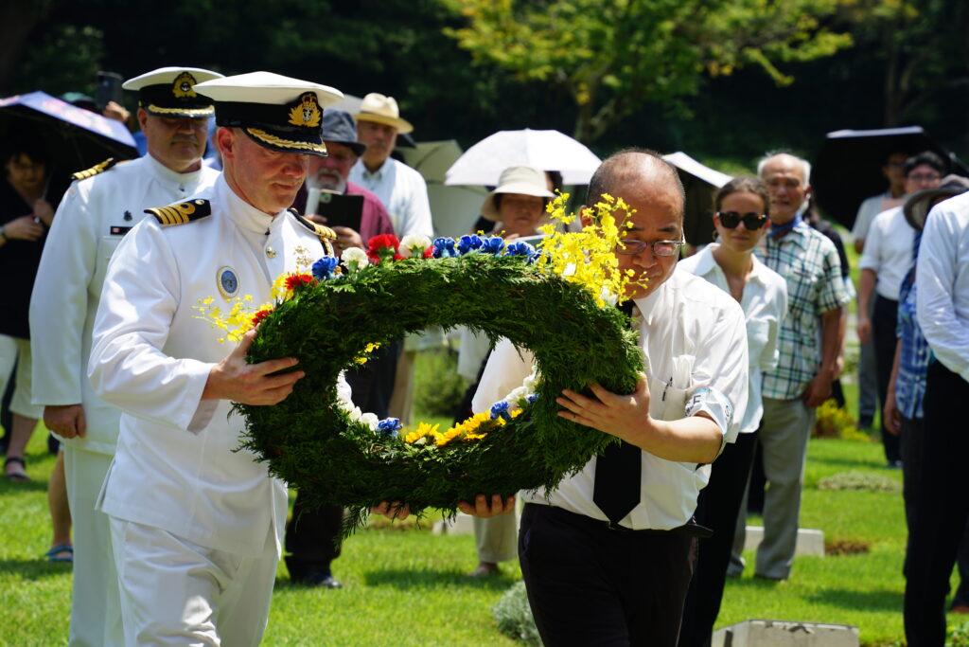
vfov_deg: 10.2
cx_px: 484
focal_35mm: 135
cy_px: 324
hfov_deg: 15.2
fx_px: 3634
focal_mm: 135
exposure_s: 1/200
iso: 100
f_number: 7.1
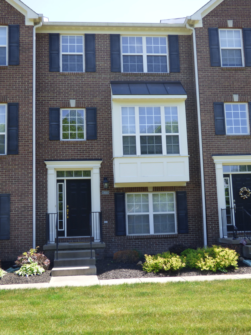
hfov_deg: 33.6
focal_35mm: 43
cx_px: 126
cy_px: 168
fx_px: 416
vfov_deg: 43.9
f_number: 3.6
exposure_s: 1/250
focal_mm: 7.37
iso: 100
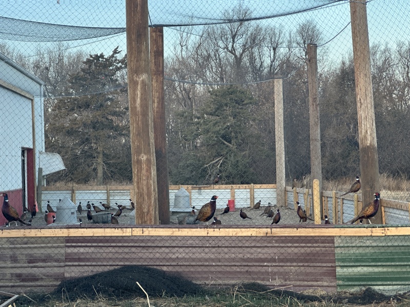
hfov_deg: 25.3
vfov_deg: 19.1
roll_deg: +2.5
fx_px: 912
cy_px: 154
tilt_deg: +1.3
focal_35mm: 77
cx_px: 205
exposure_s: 1/99
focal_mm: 9
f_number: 2.8
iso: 64
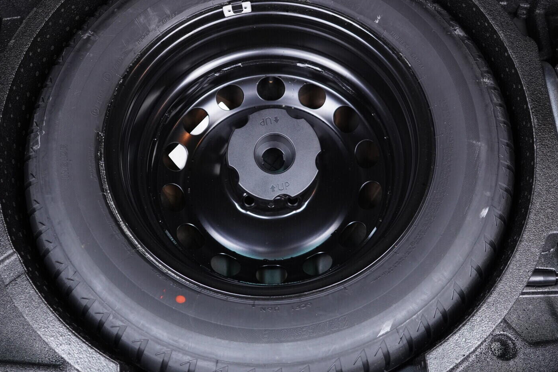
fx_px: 573
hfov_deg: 51.9
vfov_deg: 35.9
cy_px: 185
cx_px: 277
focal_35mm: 37
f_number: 2.8
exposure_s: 1/40
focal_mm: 24
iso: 800
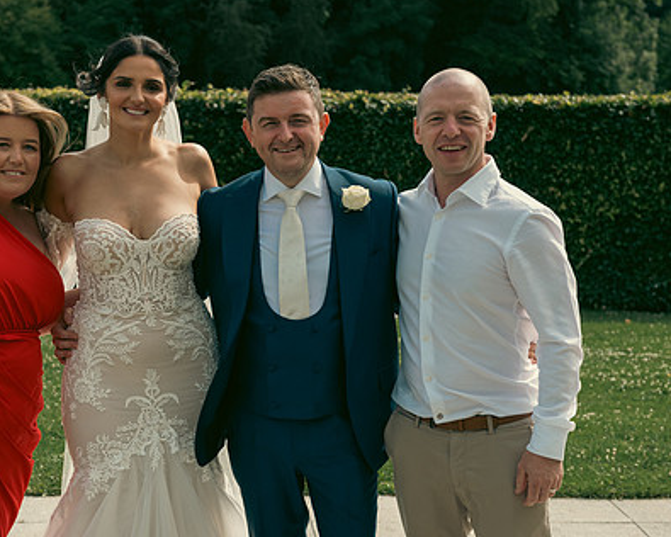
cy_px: 254
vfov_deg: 19.2
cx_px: 231
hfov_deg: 23.8
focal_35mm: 80
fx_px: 1589
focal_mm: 58
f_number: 5.6
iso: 200
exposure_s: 1/800
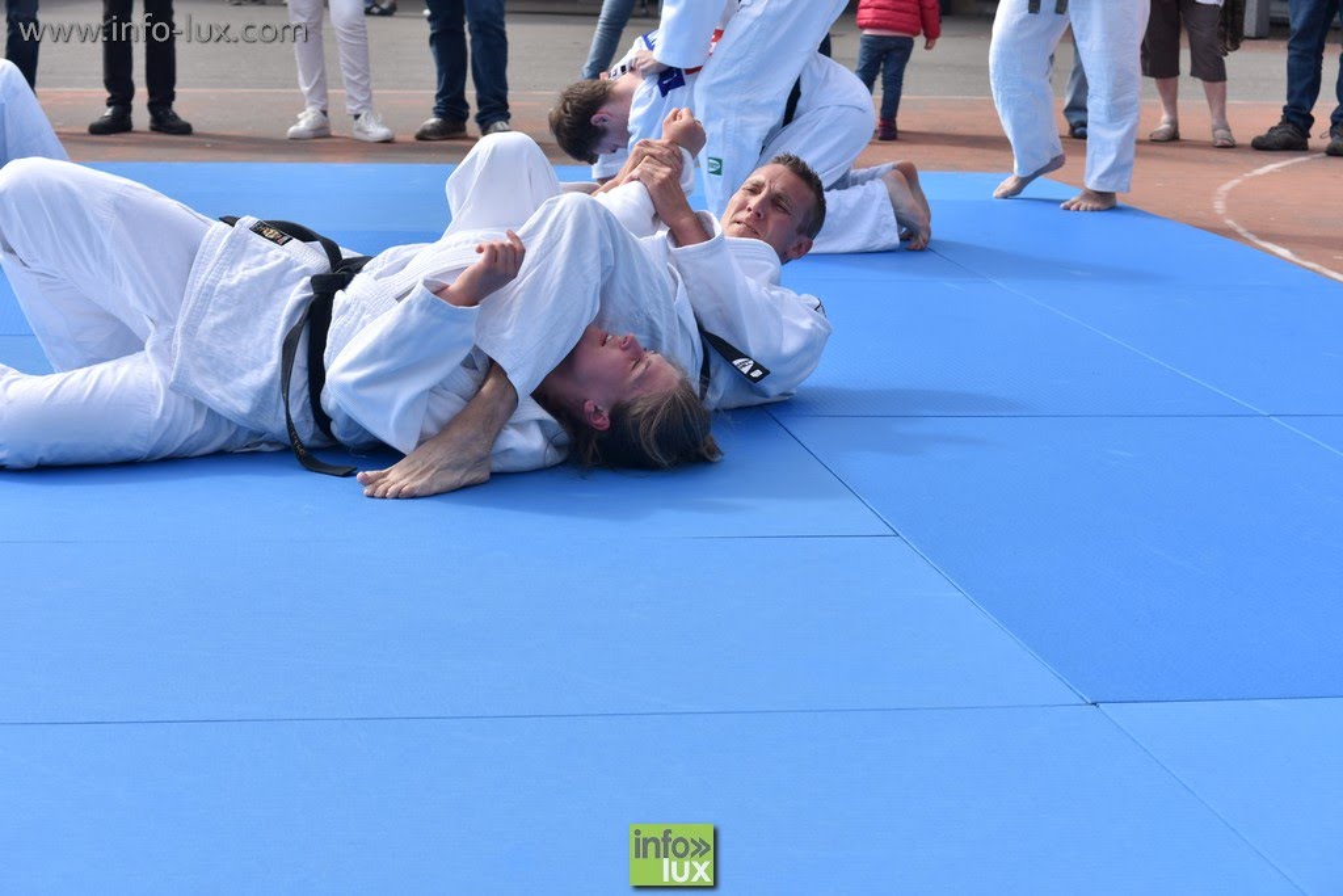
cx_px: 672
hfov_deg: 27.0
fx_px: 2798
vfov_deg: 18.2
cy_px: 448
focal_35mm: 75
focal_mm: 50
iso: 100
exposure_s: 1/500
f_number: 6.3
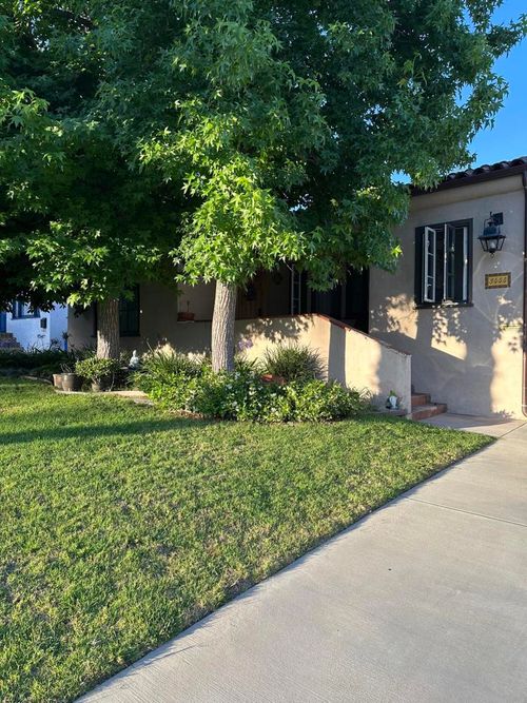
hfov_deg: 56.8
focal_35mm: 24
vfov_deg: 71.6
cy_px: 352
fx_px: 487
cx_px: 264
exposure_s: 1/552
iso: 80
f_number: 1.78
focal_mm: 6.86
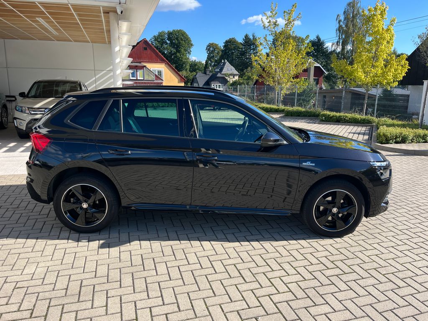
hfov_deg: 67.3
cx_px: 214
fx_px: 321
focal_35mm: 26
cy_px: 160
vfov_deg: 53.1
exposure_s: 1/1647
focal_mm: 5.1
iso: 50
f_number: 1.6
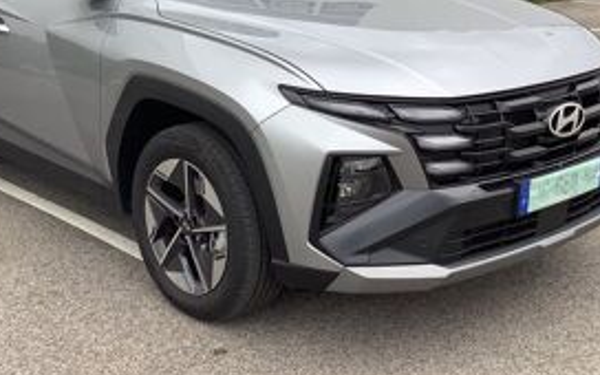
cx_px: 214
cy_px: 148
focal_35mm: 58
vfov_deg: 22.3
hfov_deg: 34.9
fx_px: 948
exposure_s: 1/138
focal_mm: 3.3
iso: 25
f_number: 2.4
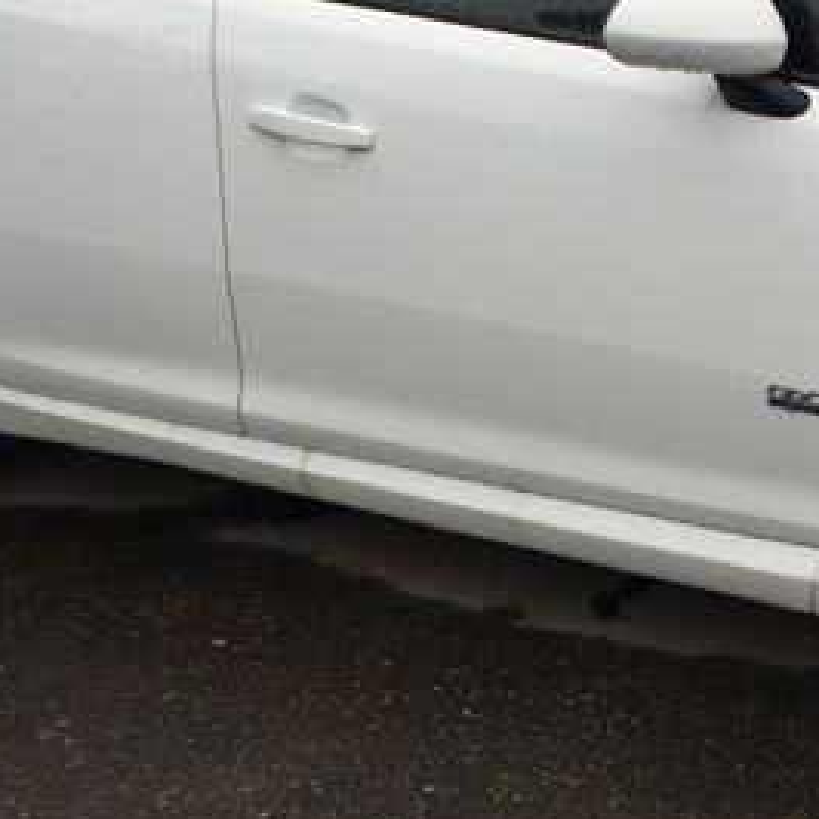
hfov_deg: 21.9
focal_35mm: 77
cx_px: 754
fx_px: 2061
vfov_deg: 22.5
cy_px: 357
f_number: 2.2
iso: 32
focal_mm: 4.15
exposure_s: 1/595
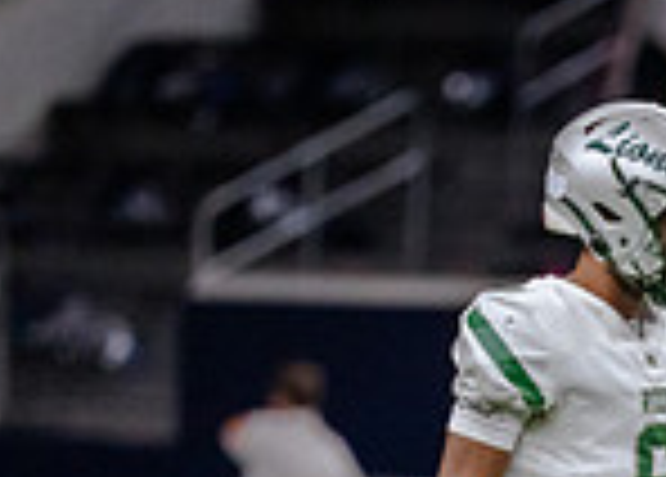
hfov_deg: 2.0
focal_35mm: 992
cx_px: 1016
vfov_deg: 1.5
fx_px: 18781
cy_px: 742
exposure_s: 1/1250
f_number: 2.8
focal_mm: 200
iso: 3200
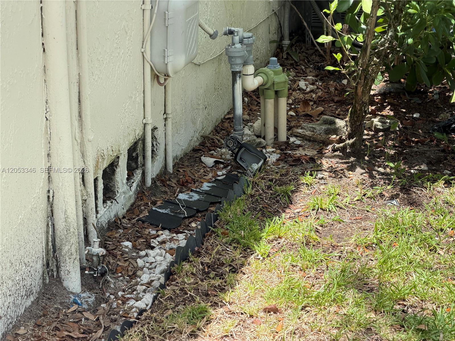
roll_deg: -0.9
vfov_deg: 14.8
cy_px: 170
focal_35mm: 100
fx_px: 1314
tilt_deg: -17.0
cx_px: 228
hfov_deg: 19.6
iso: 50
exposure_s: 1/301
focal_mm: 16.89
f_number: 2.8
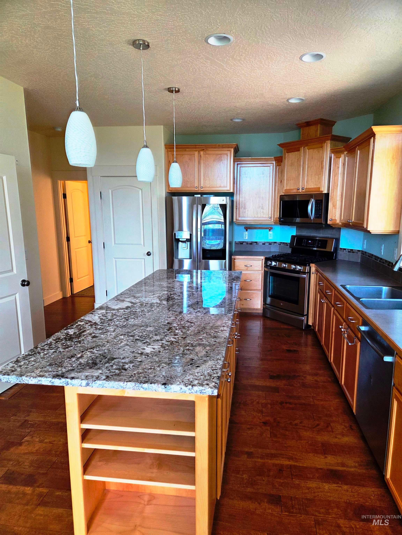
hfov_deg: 58.9
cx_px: 201
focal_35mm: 23
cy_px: 268
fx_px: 356
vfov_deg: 73.9
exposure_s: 1/120
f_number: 1.8
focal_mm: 5.4
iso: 250
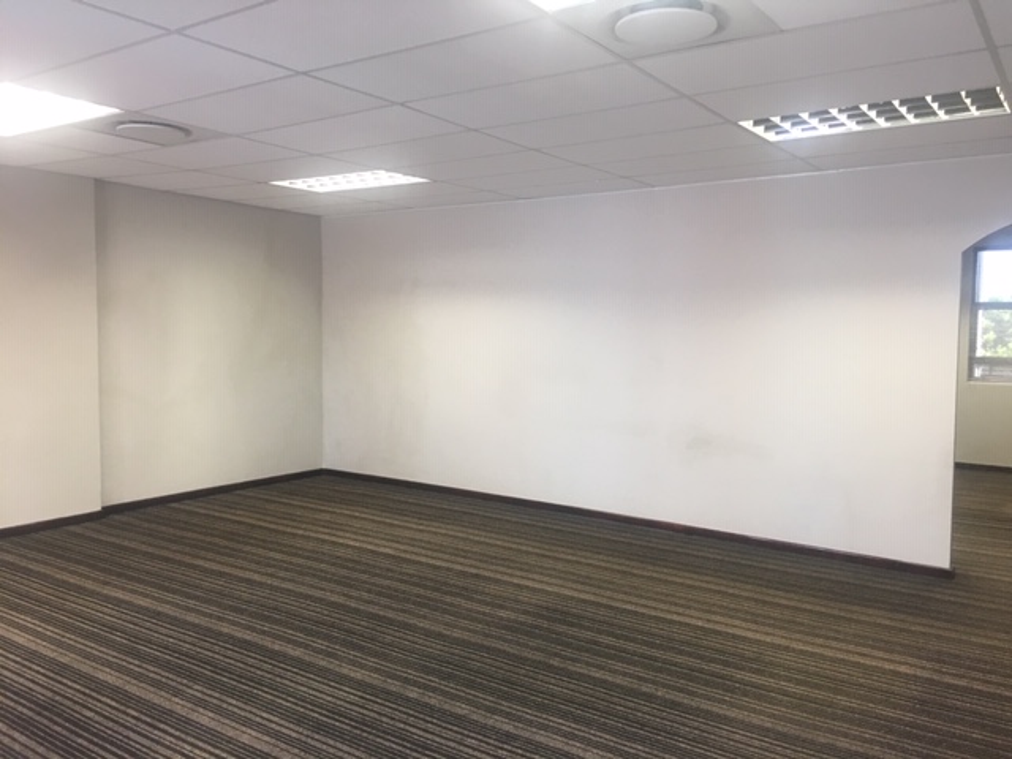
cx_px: 506
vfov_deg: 48.2
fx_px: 848
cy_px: 380
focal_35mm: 29
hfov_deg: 61.7
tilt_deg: -4.4
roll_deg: +0.0
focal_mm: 4.15
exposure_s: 1/33
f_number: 2.2
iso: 50
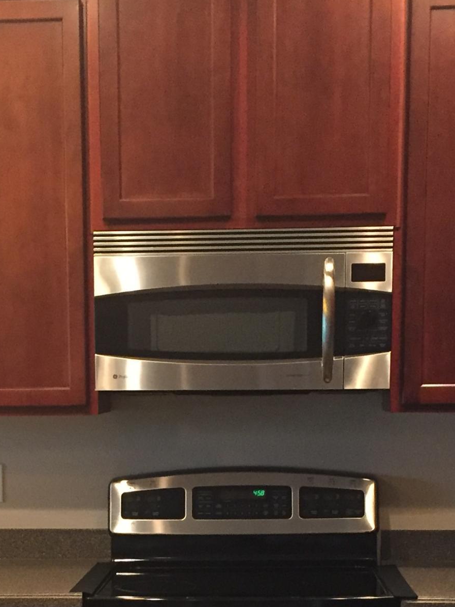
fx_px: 1297
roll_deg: +0.6
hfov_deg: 19.8
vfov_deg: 25.4
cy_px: 560
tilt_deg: -8.7
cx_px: 157
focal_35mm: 74
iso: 250
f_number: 2.2
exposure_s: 1/30
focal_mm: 4.15
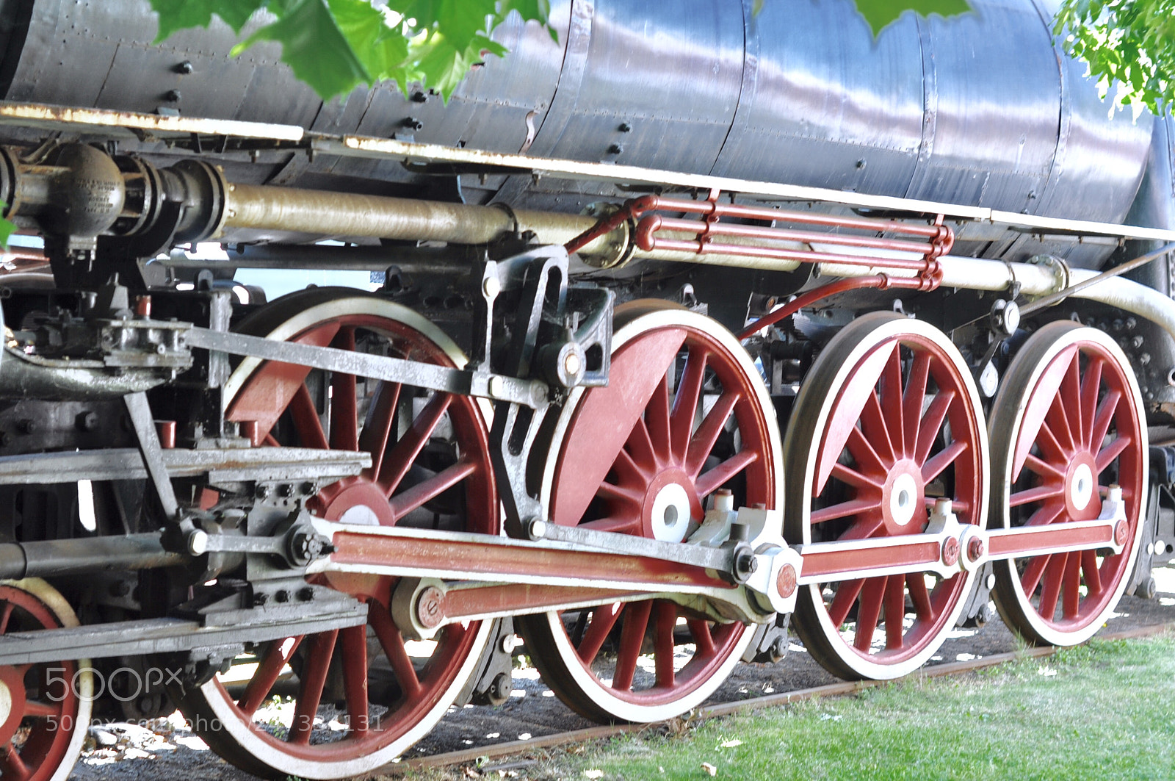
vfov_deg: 18.1
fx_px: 2445
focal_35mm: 75
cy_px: 390
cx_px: 588
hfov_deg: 27.0
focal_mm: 50
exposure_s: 1/50
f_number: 3.5
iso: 200
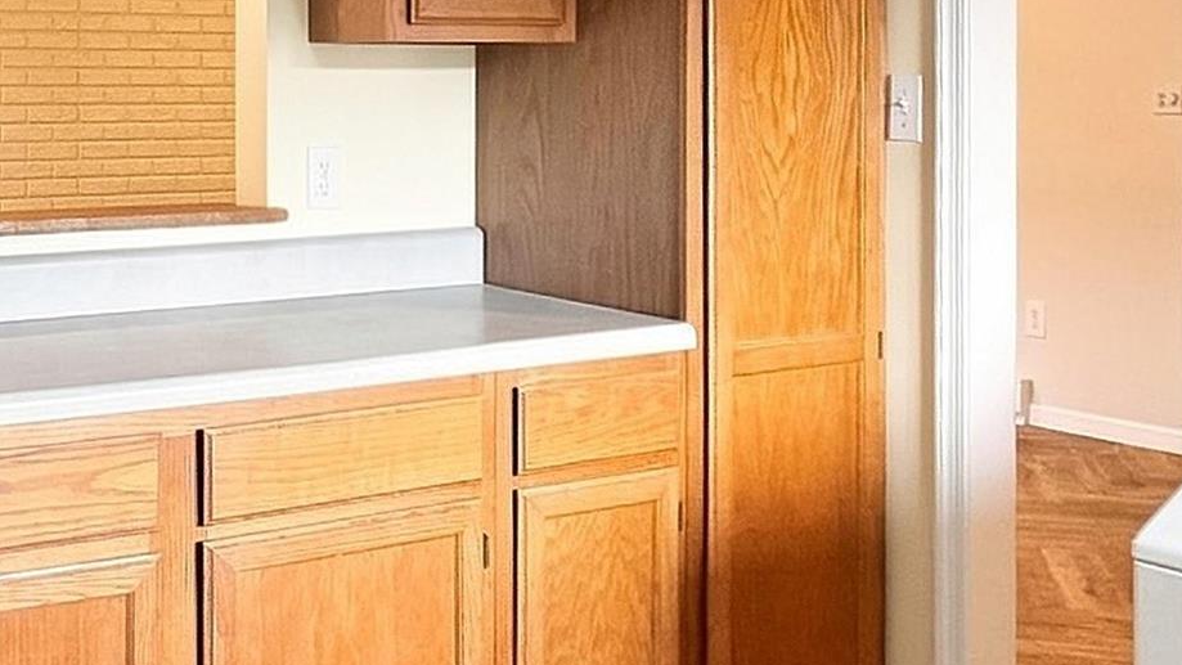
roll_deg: -0.1
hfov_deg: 39.8
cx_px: 349
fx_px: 1598
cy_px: 322
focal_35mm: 51
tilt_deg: -8.1
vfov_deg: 23.5
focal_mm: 2.2
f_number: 2.2
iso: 250
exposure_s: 1/60
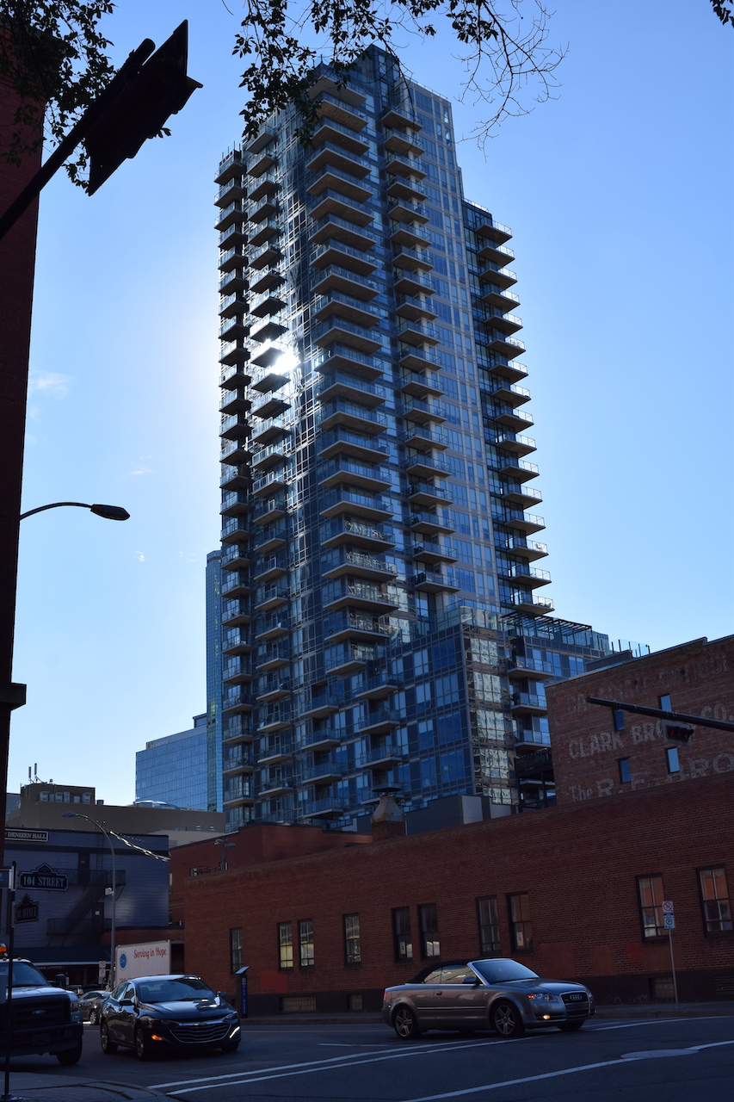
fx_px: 1193
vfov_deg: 49.6
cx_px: 367
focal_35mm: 39
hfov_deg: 34.2
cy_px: 551
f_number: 10
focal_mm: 26
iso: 200
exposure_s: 1/400
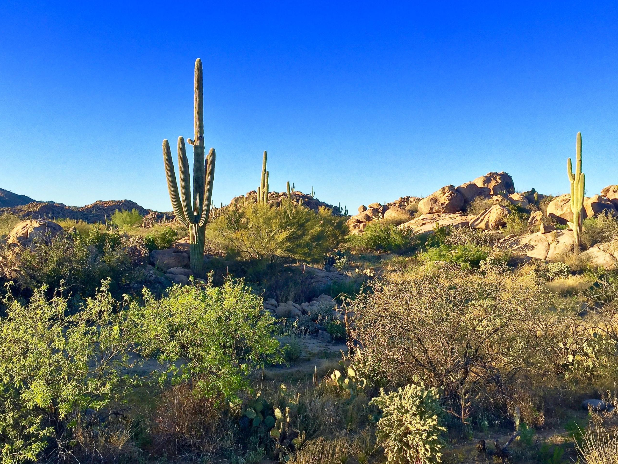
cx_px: 299
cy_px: 254
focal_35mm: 34
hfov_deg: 53.9
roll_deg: -1.6
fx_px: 607
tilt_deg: -0.1
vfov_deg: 41.7
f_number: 2.2
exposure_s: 1/775
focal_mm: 4.15
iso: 32
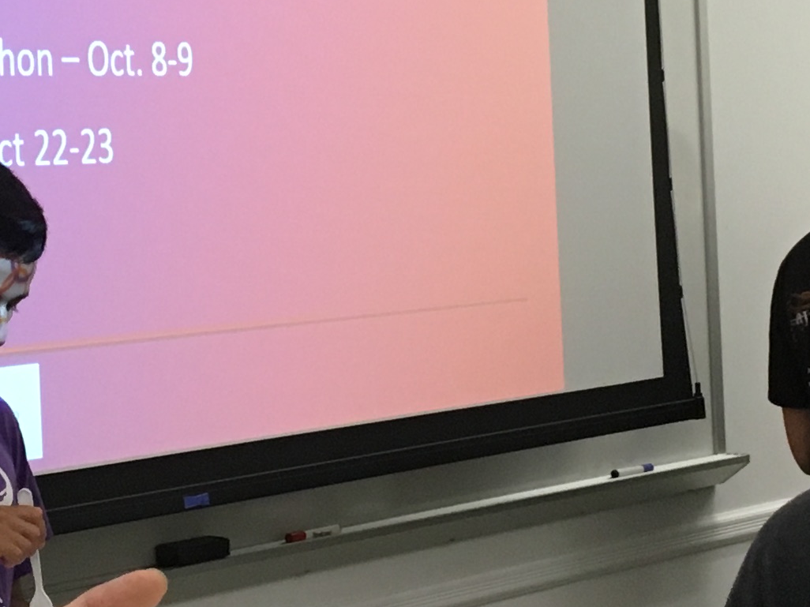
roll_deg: +1.6
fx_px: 2667
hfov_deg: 17.2
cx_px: 240
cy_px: 141
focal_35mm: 114
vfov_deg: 12.9
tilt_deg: +1.1
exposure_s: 1/30
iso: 125
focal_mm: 4.15
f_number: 2.2
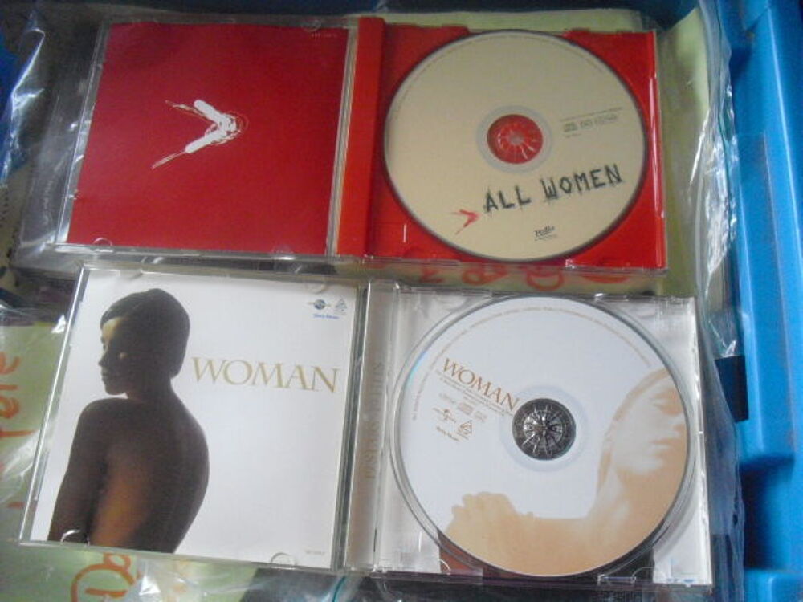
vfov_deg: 39.7
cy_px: 301
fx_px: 835
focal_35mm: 36
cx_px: 402
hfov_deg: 51.4
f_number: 3.1
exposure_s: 1/100
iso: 800
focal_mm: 6.3
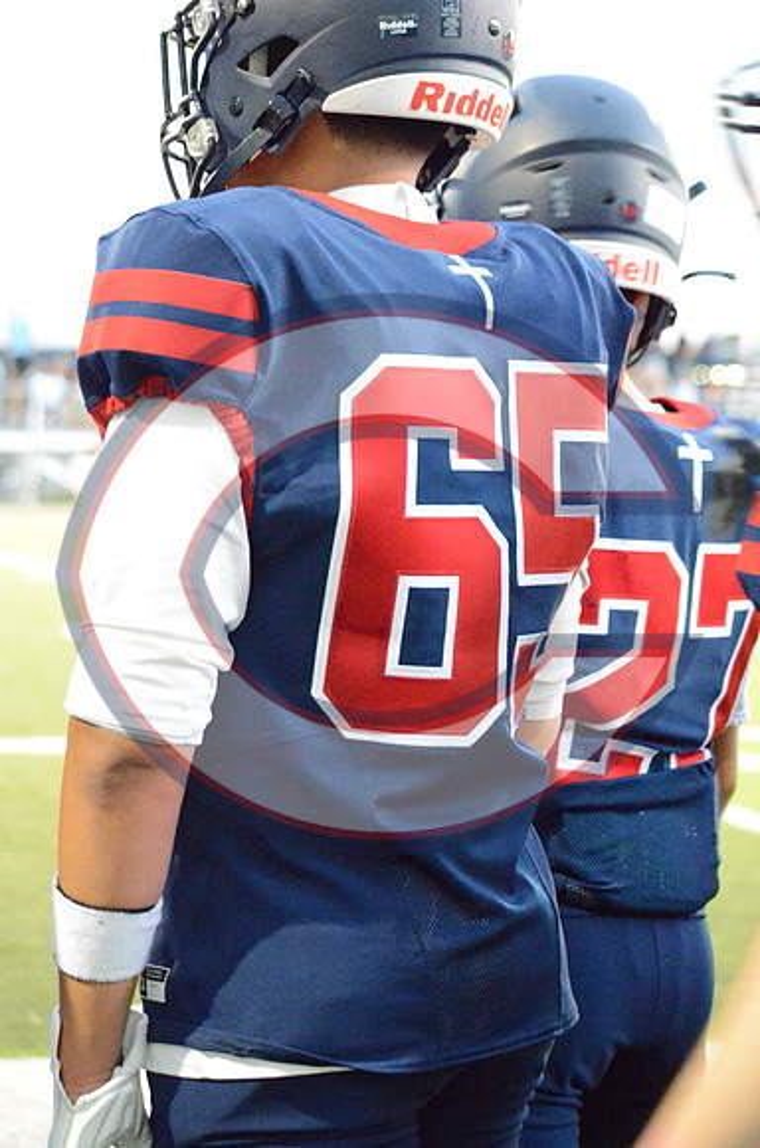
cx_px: 380
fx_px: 3341
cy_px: 574
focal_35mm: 105
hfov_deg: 13.0
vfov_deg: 19.5
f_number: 4.5
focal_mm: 70
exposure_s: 1/60
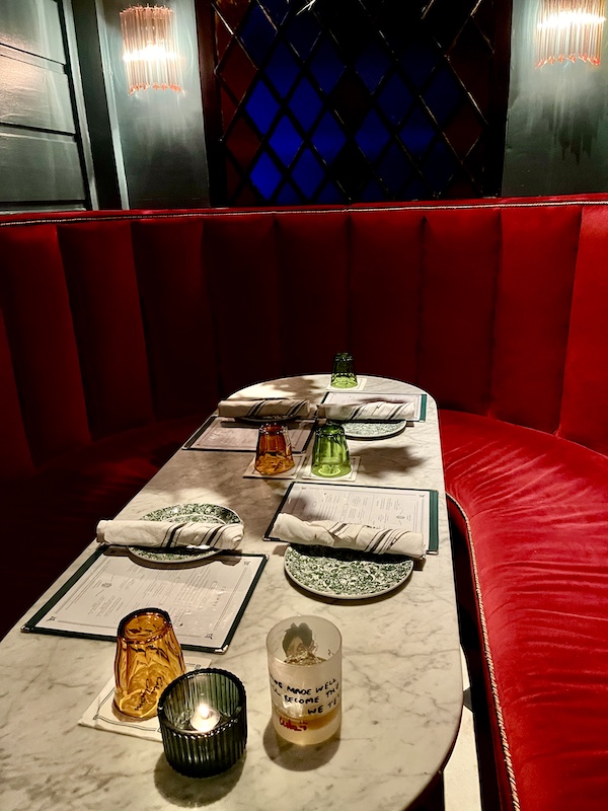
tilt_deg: -20.2
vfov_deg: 69.4
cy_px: 406
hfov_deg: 54.9
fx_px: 585
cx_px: 304
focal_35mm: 25
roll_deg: +2.0
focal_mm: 5.1
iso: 640
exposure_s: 1/30
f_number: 1.6
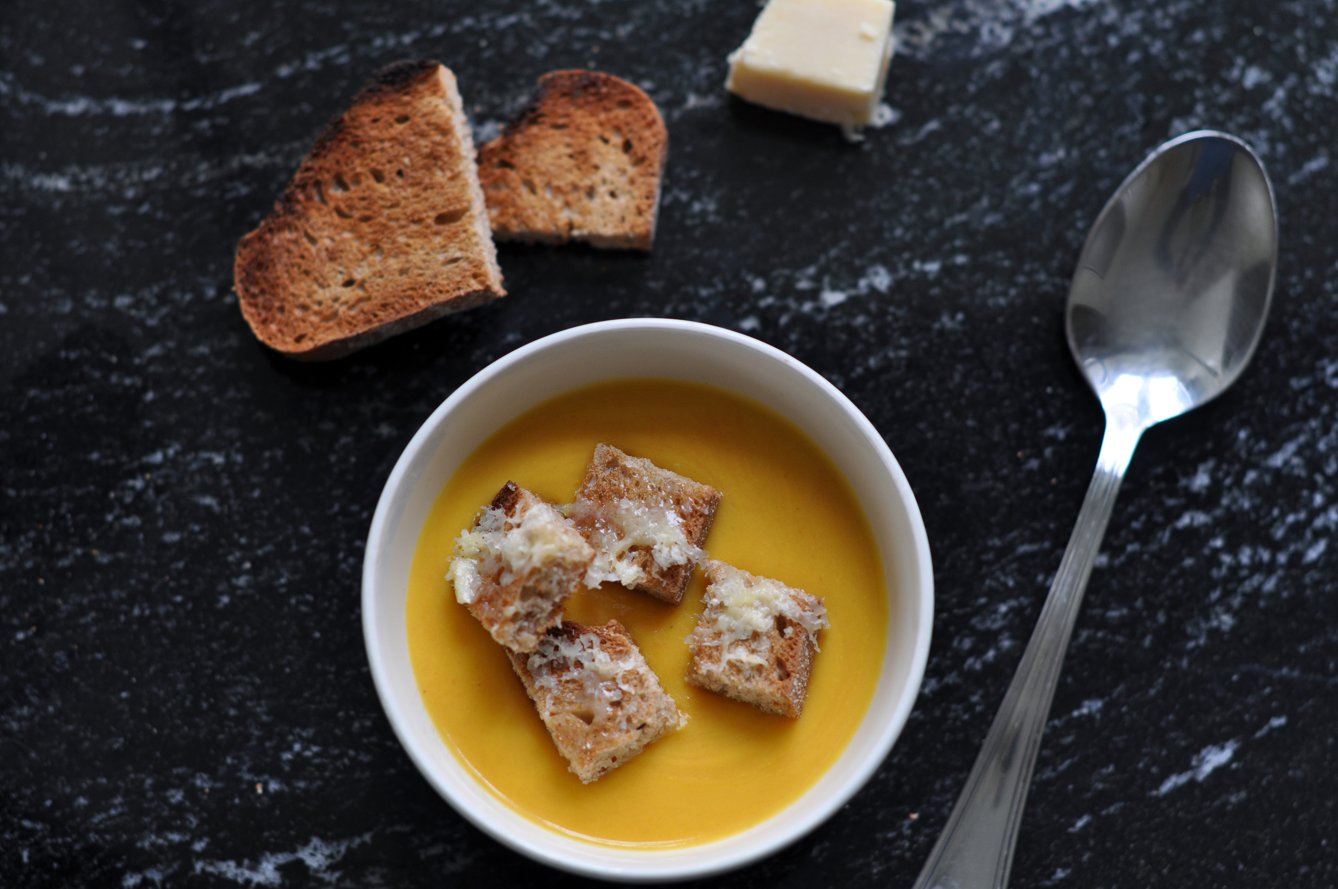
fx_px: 2784
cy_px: 444
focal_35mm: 75
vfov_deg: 18.1
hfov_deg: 27.0
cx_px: 669
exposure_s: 1/30
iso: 200
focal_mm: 50
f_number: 2.8
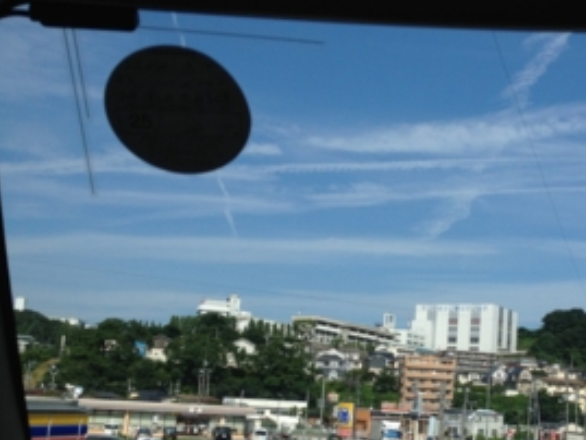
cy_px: 298
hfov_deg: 36.1
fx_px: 881
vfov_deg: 27.9
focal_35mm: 52
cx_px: 427
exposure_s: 1/2208
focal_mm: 4.28
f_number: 2.4
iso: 50
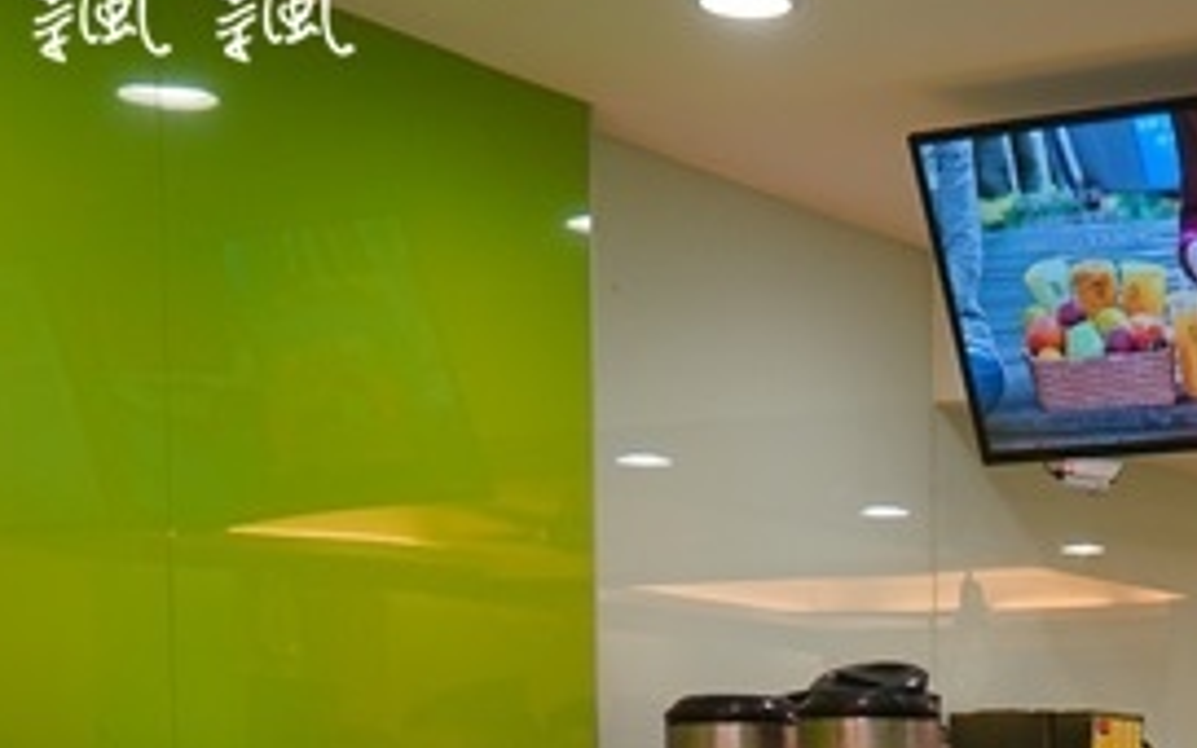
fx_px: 2838
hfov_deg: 22.6
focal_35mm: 87
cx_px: 1281
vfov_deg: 14.3
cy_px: 1041
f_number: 5.6
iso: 320
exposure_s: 1/60
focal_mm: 29
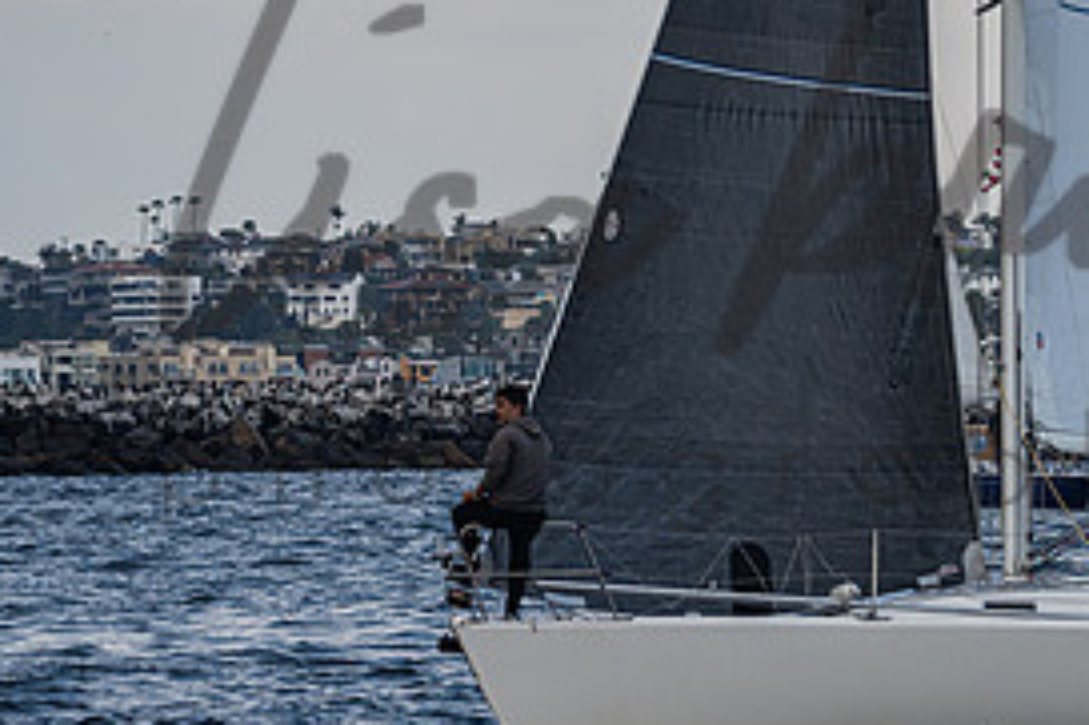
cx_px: 1053
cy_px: 170
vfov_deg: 4.3
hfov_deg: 6.4
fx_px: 9674
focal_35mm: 320
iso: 400
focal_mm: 150
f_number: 5.6
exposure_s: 1/1600
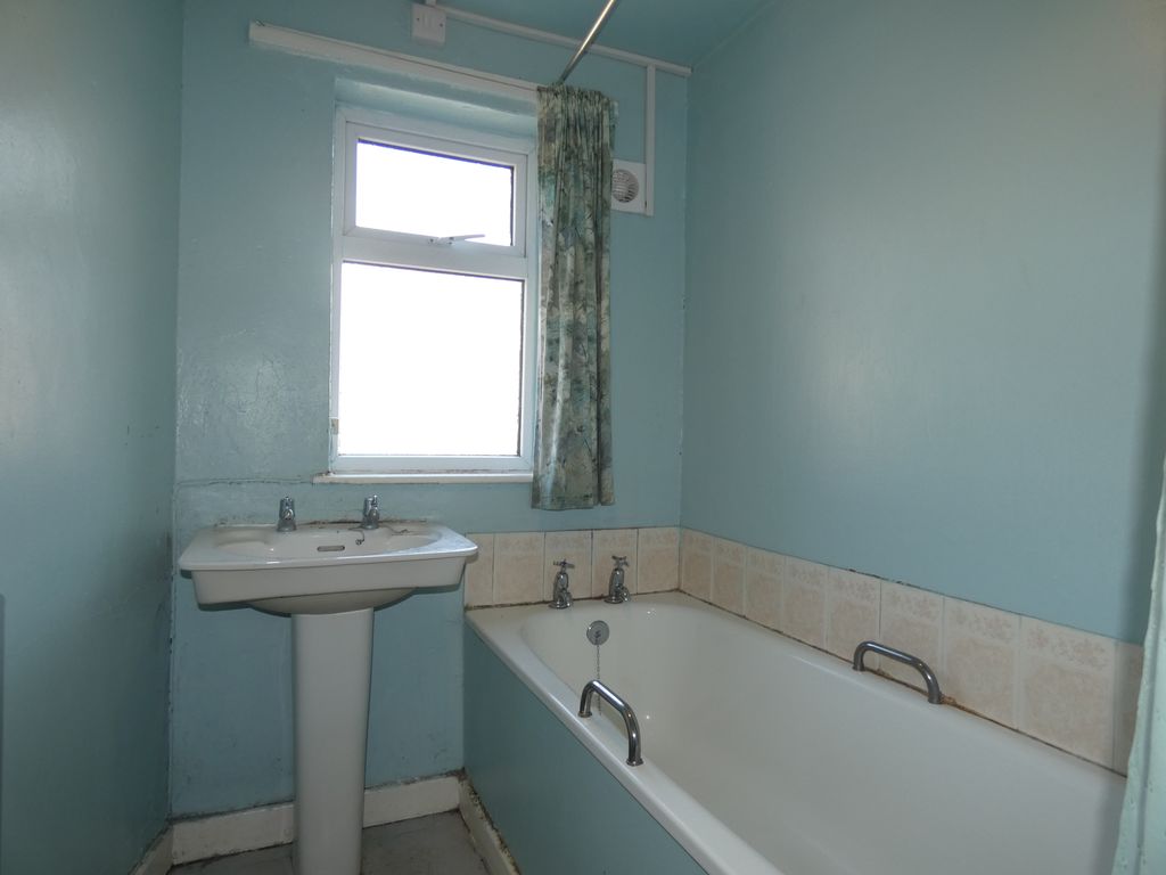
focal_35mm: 20
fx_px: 674
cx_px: 583
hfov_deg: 81.7
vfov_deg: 66.0
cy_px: 438
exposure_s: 1/80
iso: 80
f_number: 2.8
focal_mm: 3.6
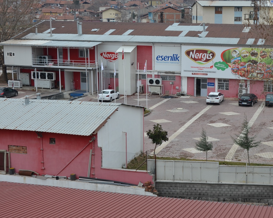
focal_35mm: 60
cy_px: 90
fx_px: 485
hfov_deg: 31.1
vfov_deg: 25.3
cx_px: 188
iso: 200
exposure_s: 1/125
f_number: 5.6
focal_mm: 28
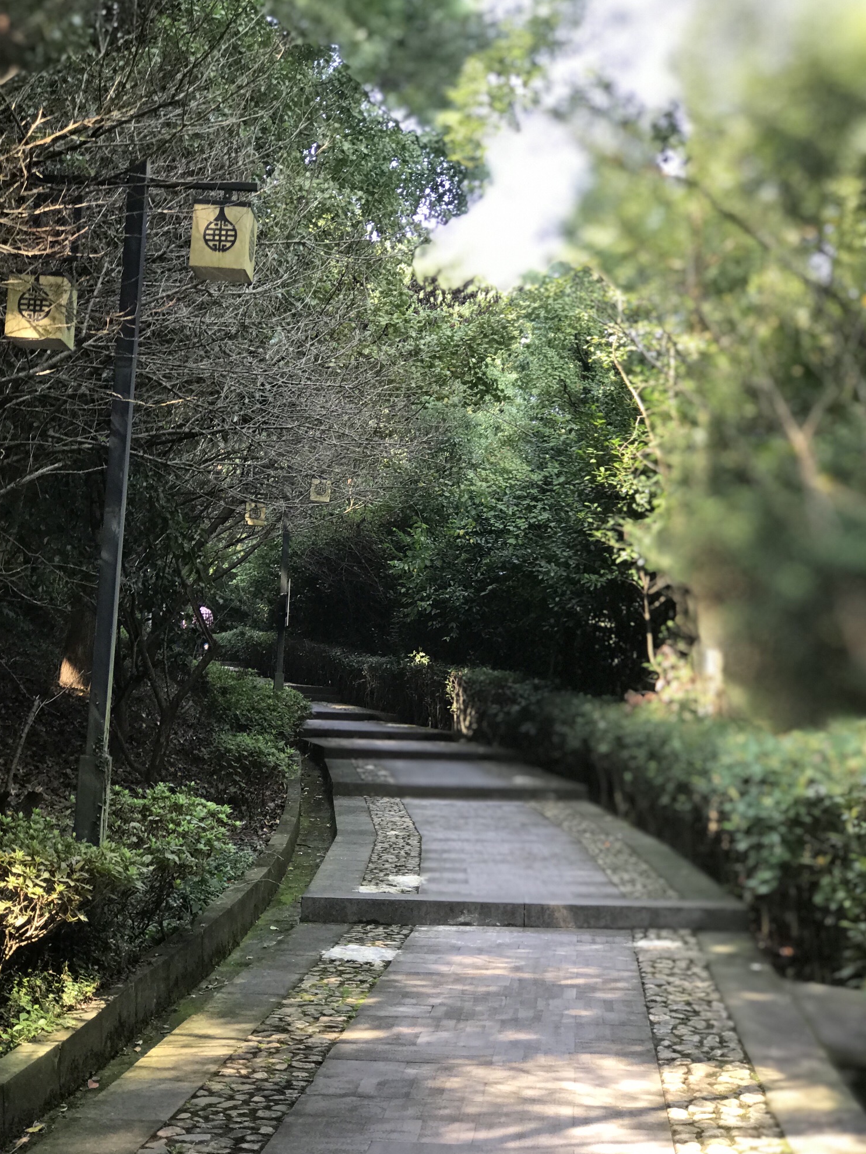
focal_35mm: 58
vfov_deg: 33.2
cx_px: 428
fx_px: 1934
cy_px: 577
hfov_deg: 25.2
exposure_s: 1/50
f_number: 2.8
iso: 25
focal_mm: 6.6
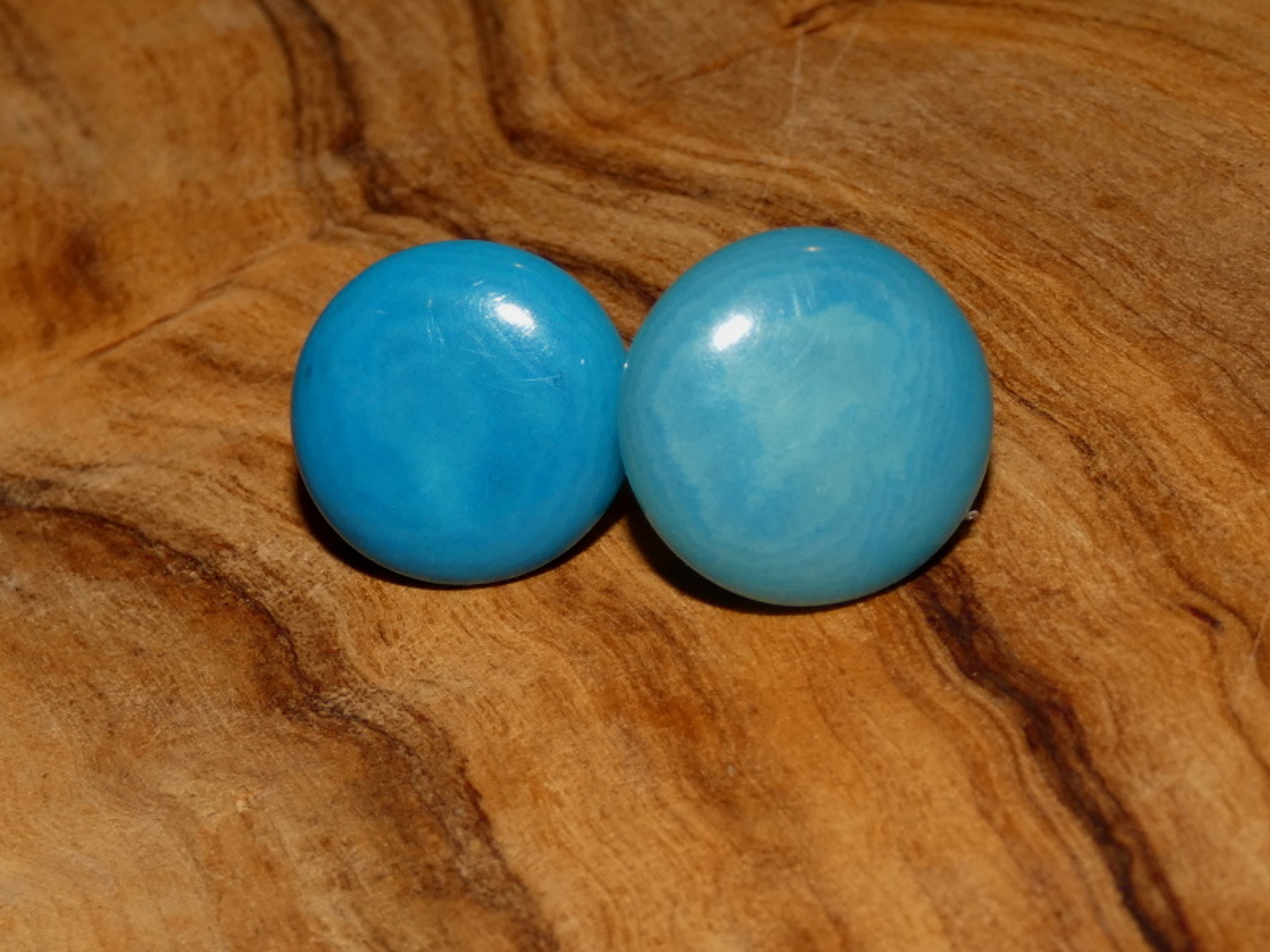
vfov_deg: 17.0
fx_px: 3192
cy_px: 476
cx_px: 635
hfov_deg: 22.5
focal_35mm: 87
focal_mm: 15.6
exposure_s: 1/60
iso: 80
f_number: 4.6
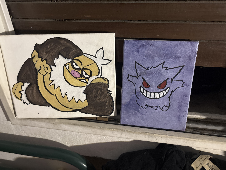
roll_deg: +1.1
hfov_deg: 67.3
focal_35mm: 26
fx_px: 170
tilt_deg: -31.0
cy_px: 85
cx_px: 113
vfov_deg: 53.1
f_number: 1.6
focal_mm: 5.96
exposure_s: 1/33
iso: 640
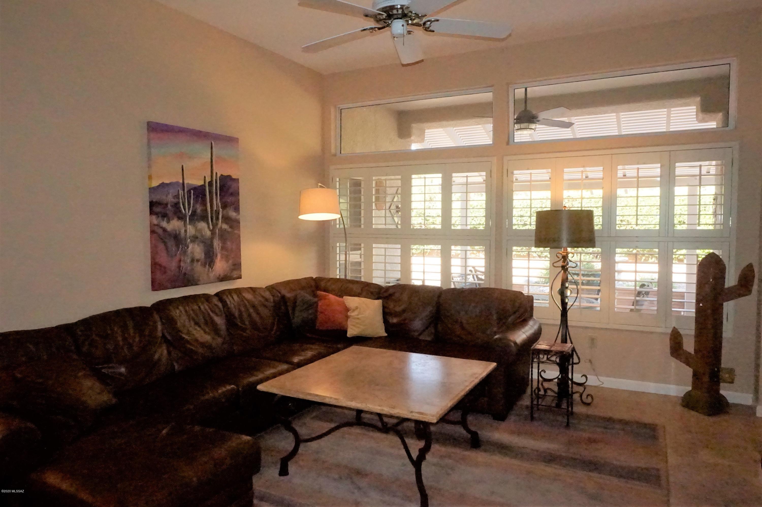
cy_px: 254
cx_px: 381
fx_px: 508
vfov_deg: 53.1
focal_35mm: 24
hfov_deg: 73.8
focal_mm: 16
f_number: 14
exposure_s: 1/160
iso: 8000
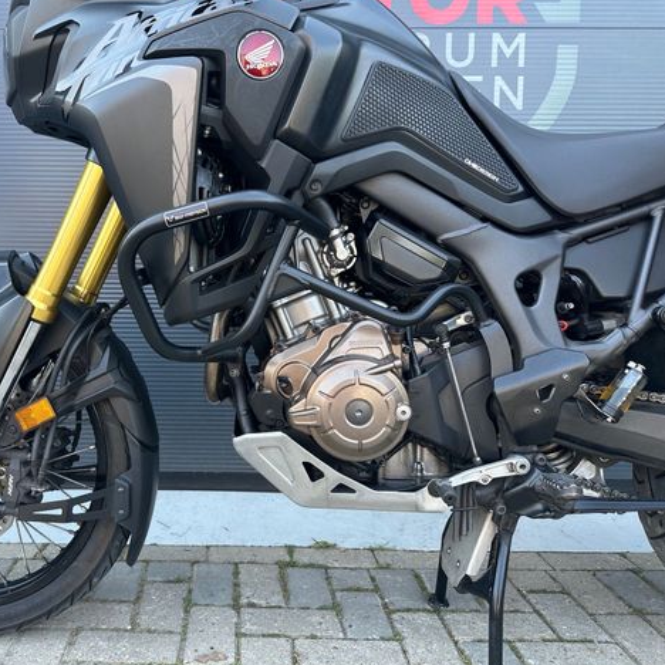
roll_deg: -0.4
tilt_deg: -5.8
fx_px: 630
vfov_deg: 55.6
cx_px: 220
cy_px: 331
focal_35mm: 29
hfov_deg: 54.5
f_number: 1.78
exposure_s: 1/131
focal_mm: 6.86
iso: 64
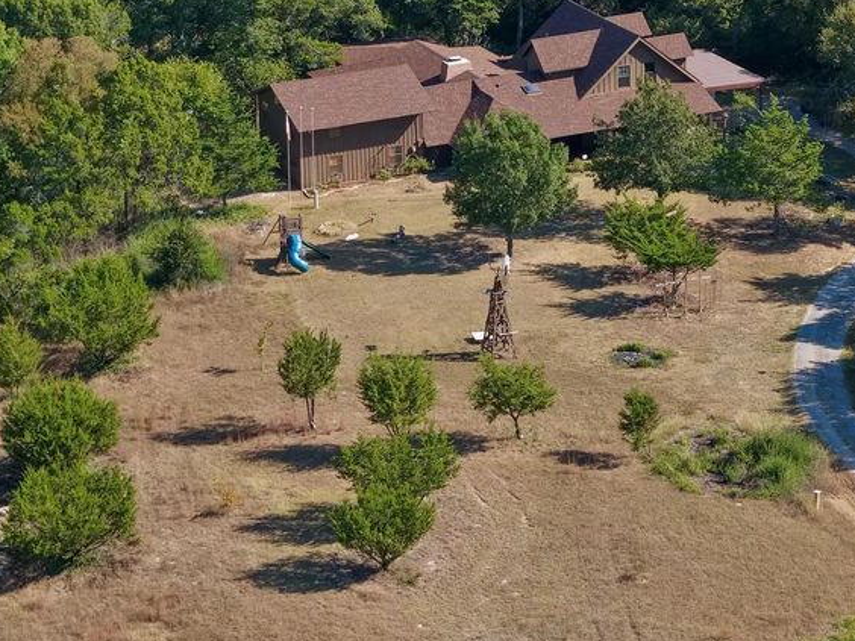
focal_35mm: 127
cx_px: 647
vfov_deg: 11.7
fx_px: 3137
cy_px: 186
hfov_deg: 15.4
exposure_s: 1/800
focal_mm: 19.35
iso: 100
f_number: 2.8
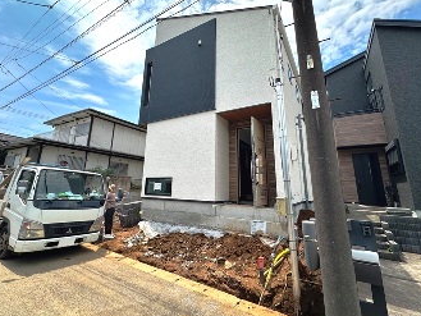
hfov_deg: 90.9
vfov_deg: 74.4
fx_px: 207
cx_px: 201
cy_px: 138
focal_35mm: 17
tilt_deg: +14.5
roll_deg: -1.6
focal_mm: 2.22
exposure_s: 1/1855
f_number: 2.2
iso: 50
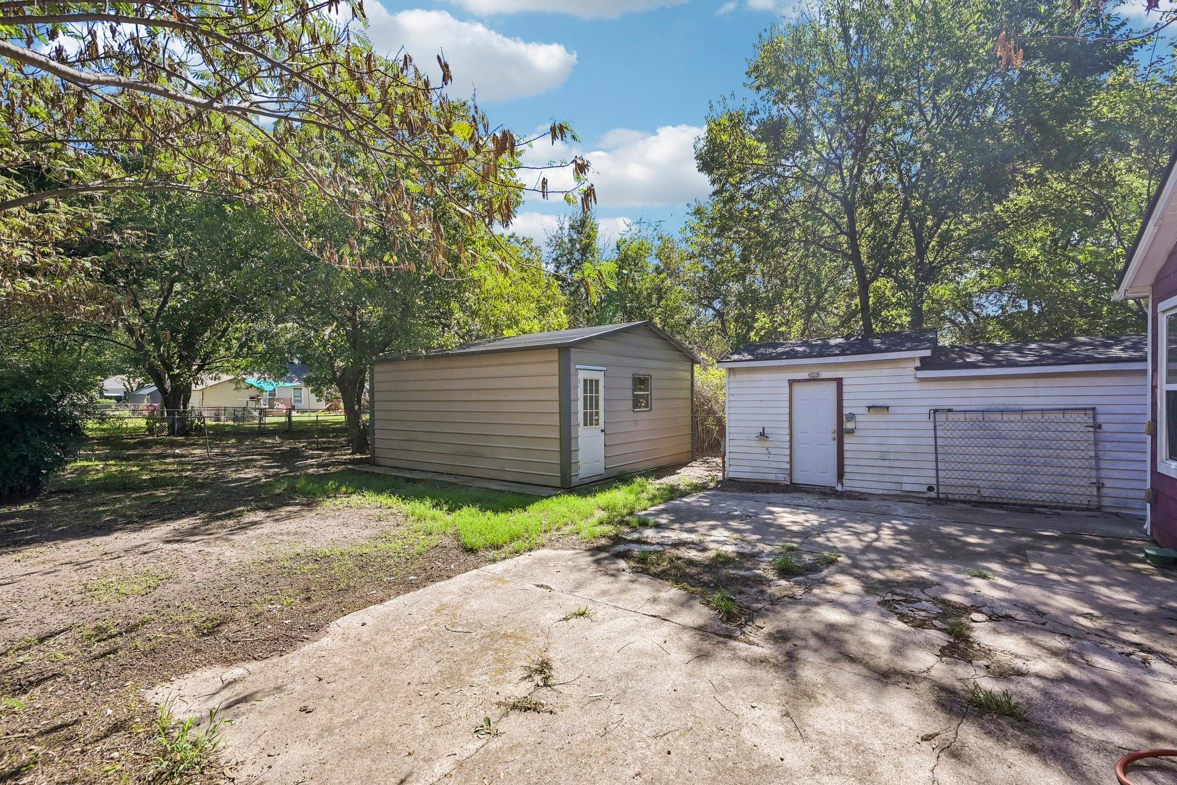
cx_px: 580
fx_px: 490
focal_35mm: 15
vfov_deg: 77.3
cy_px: 380
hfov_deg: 100.4
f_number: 9
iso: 250
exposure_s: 1/320
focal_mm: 14
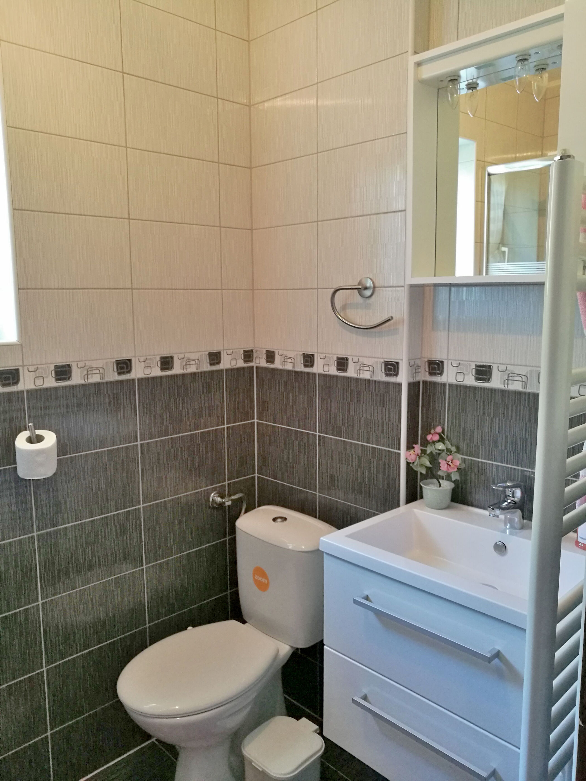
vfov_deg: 65.3
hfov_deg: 51.4
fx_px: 609
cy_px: 390
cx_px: 293
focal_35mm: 27
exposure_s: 1/25
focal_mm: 4.5
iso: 320
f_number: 2.2
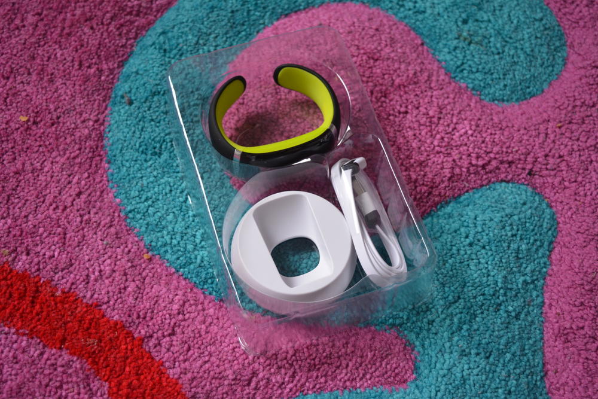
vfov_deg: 26.5
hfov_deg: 38.9
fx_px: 847
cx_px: 299
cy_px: 200
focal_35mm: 51
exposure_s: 1/30
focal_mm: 34
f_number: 4.5
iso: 900
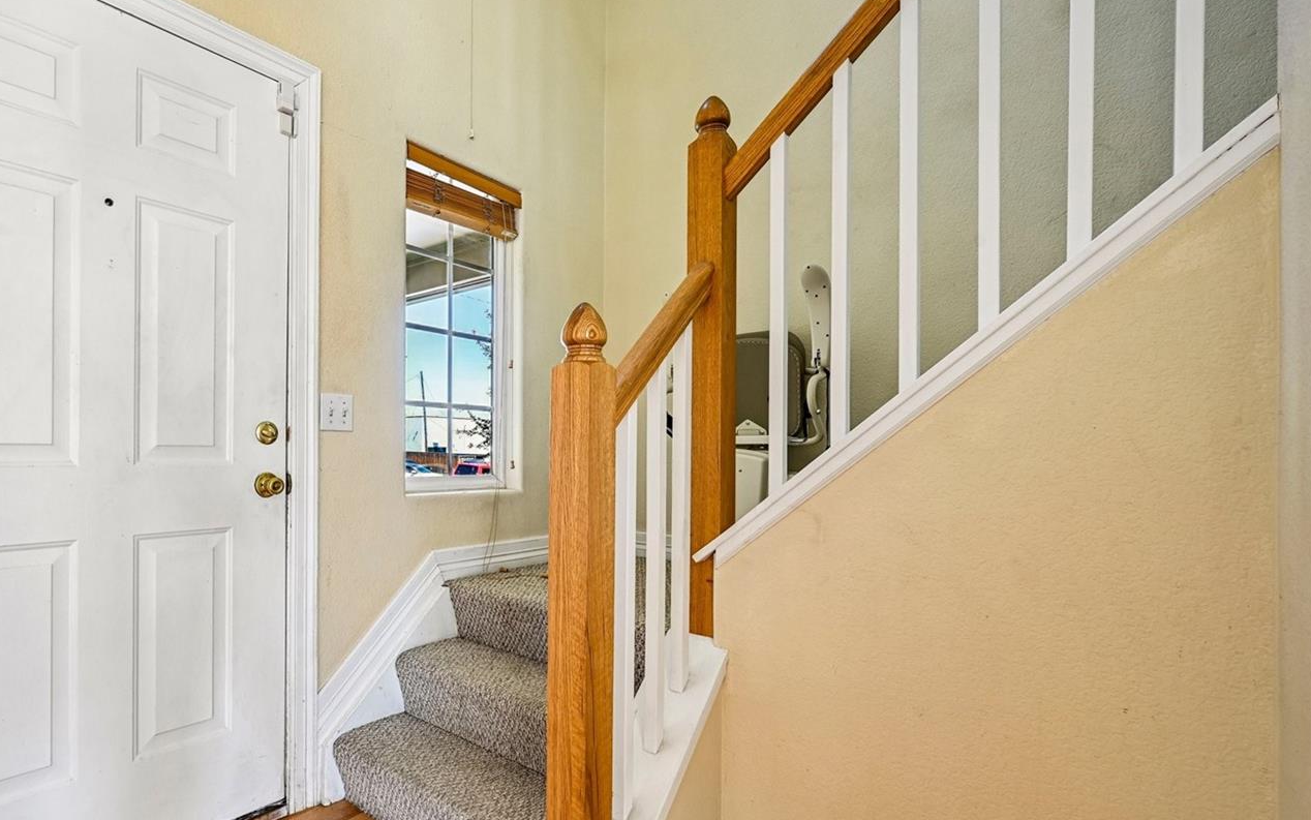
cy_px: 445
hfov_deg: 89.2
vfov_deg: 64.9
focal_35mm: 18
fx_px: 643
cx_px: 490
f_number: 10
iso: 320
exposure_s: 1/15
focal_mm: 14
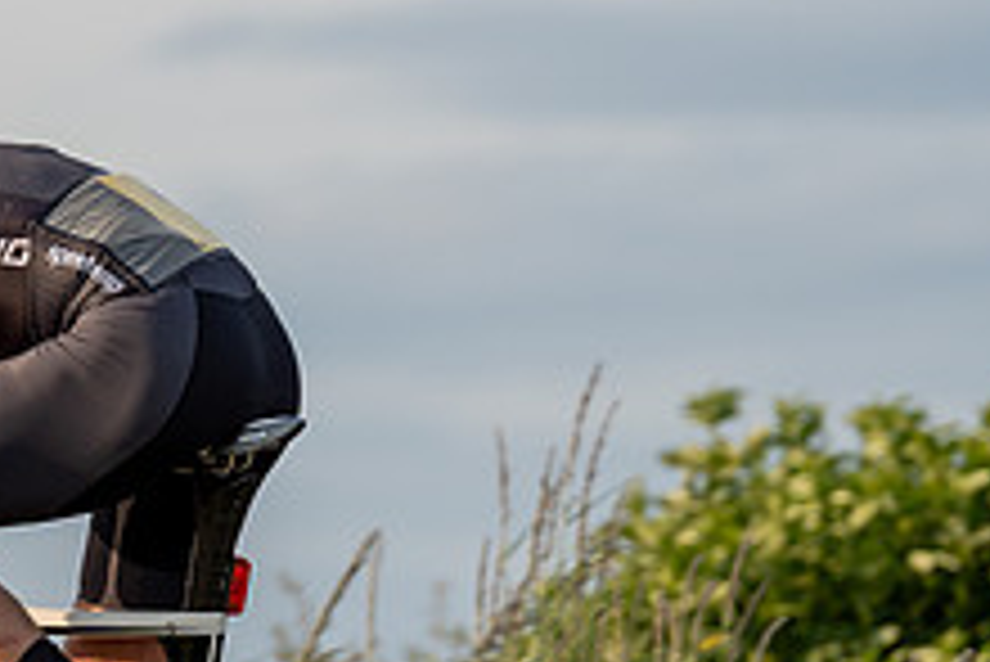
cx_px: -122
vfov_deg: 2.6
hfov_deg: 3.9
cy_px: 263
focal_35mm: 527
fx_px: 14502
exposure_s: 1/1000
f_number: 4
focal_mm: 200
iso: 125
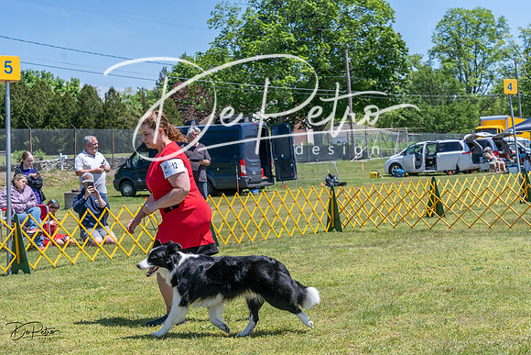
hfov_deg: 28.8
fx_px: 1033
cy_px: 178
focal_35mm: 70
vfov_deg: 19.5
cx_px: 266
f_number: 7.1
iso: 500
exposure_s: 1/1600
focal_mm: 70
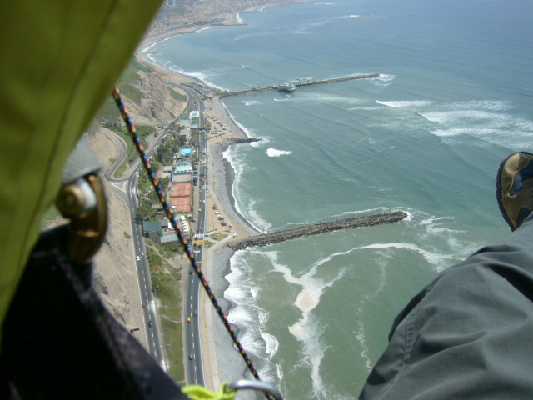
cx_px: 266
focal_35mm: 35
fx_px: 539
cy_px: 200
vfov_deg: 40.7
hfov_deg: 52.6
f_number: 8
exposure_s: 1/200
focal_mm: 5.8
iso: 50
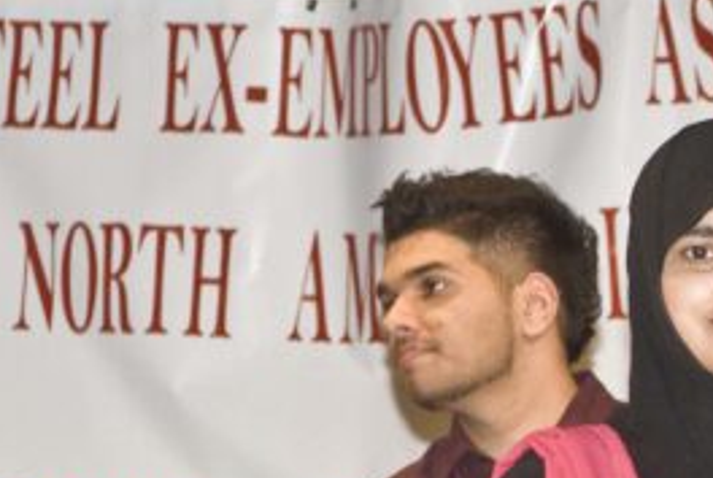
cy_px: 658
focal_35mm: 320
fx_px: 6347
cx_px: 1118
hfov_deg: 6.3
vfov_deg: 4.3
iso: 800
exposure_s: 1/160
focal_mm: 55
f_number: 4.5
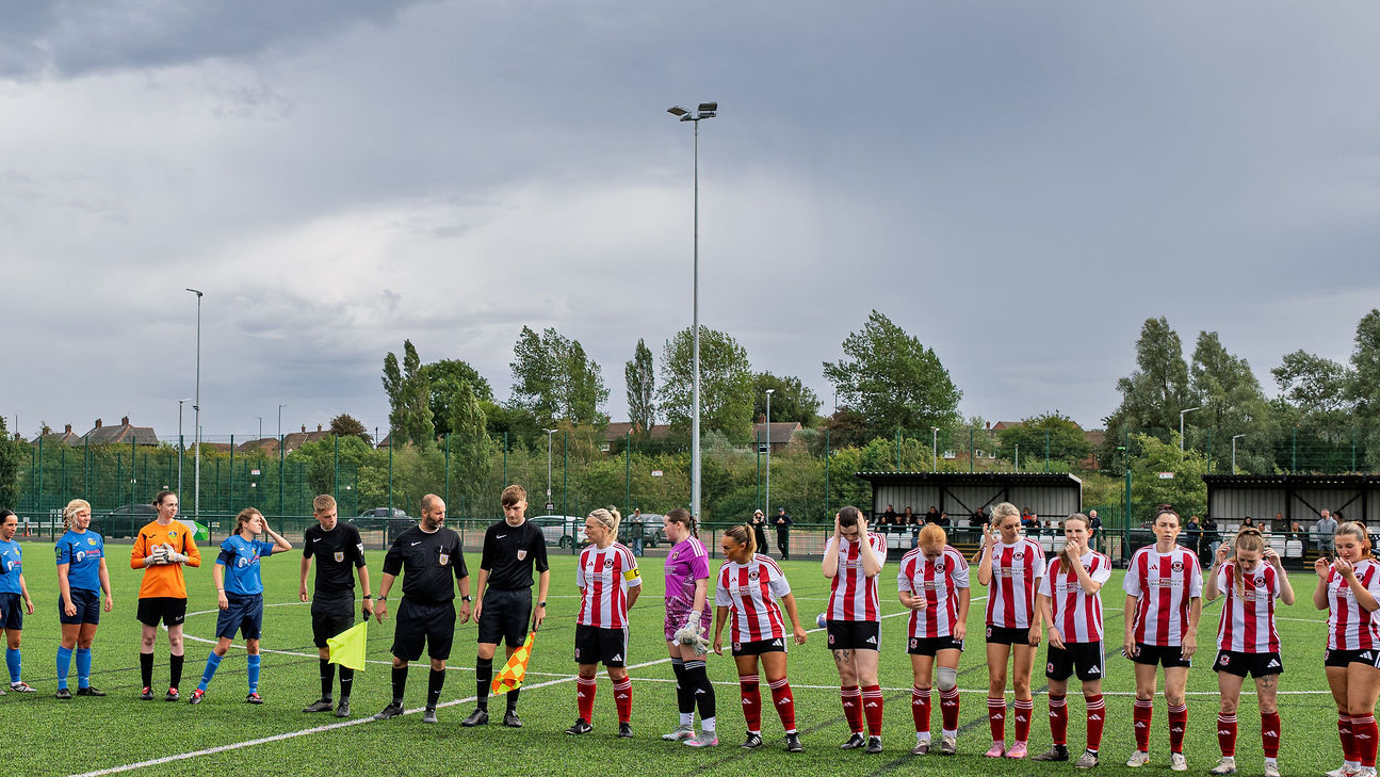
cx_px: 397
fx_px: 1903
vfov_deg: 23.0
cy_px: 469
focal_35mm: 52
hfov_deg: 39.1
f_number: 4
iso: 140
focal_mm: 24
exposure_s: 1/1000
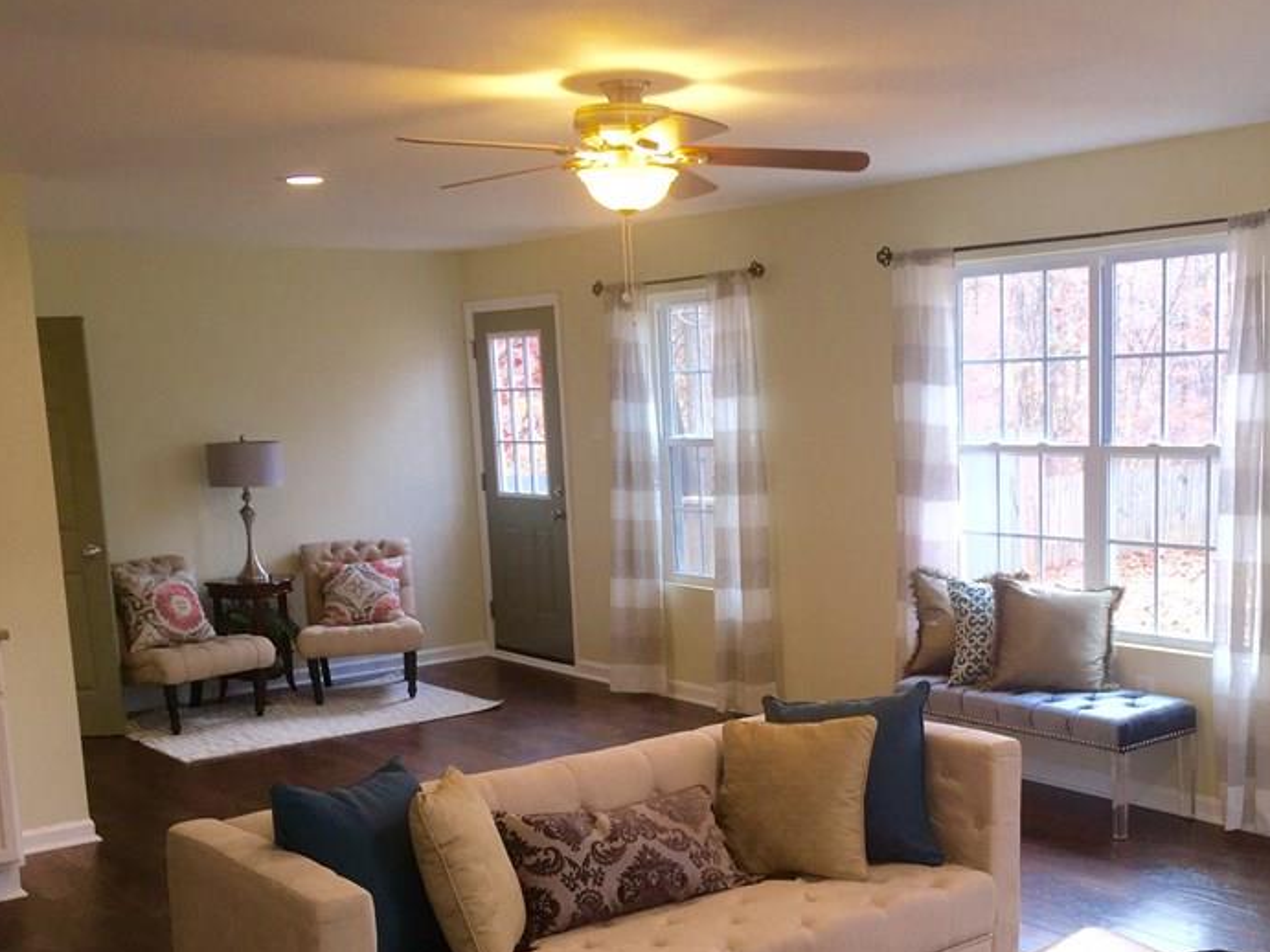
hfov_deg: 43.5
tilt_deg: -9.3
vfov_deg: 33.2
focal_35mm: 43
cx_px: 787
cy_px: 667
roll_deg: +2.6
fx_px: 1577
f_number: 2.2
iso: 32
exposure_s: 1/30
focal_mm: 4.15
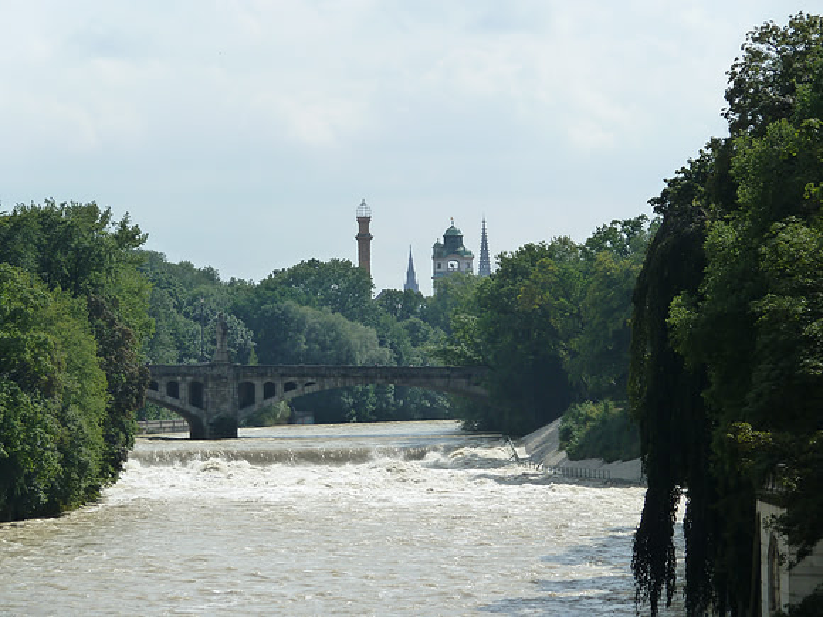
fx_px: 4018
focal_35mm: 169
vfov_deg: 8.8
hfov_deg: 11.7
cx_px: 412
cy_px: 308
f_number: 5.6
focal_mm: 27.8
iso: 125
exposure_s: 1/500
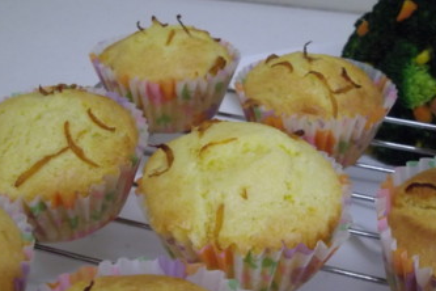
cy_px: 190
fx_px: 545
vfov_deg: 29.7
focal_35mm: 45
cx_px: 262
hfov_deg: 43.4
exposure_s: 1/50
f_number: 3.5
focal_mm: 5.8
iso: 542
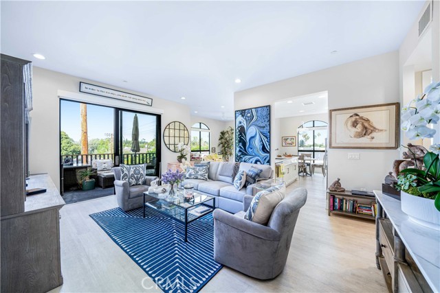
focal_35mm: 12
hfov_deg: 112.6
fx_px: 147
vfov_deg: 90.0
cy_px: 146
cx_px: 220
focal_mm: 12
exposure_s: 1/10
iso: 320
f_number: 6.3
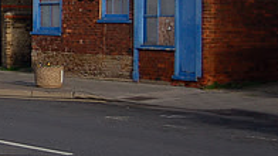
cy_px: -19
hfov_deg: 14.6
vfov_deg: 8.6
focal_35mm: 139
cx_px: -106
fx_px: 1024
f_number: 4.2
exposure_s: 1/1000
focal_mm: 30
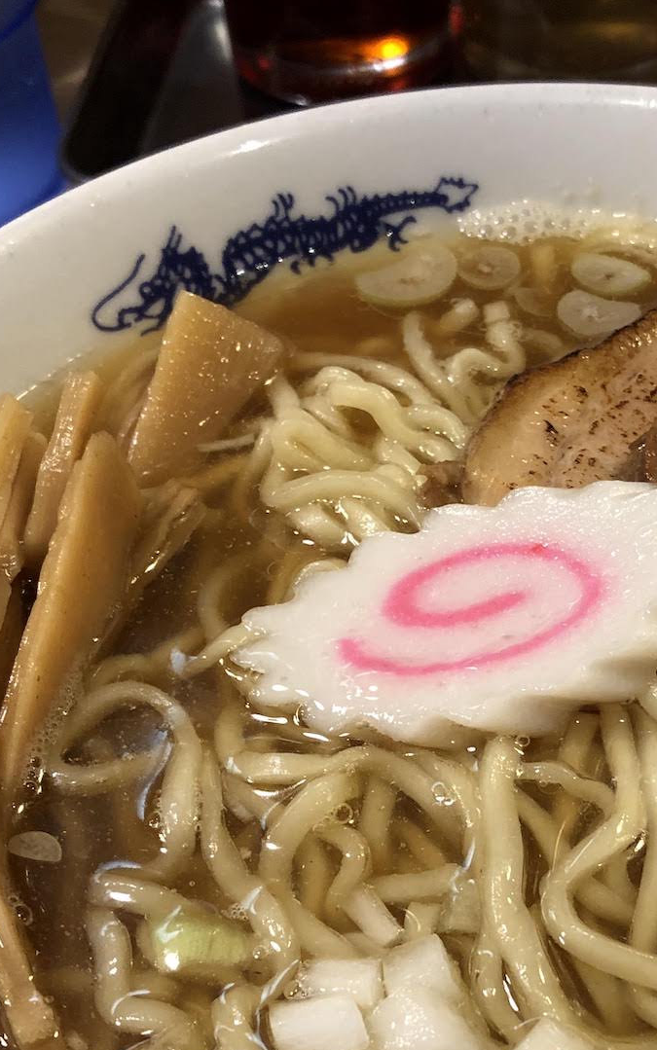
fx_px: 1575
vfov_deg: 36.4
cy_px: 728
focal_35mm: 55
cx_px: 526
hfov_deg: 23.2
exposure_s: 1/17
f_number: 1.8
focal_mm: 4
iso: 50
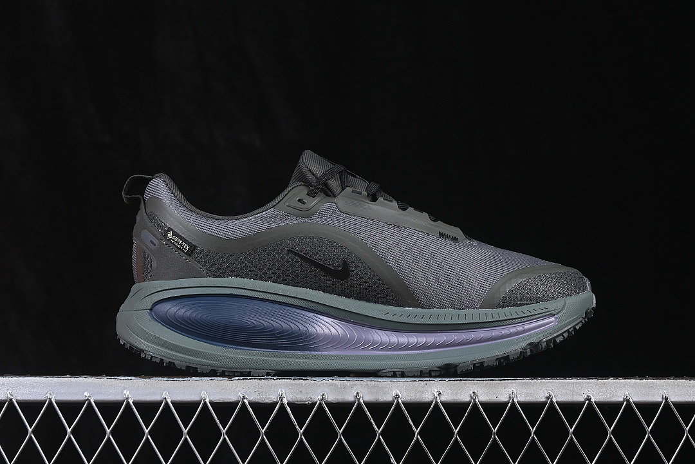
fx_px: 1448
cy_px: 232
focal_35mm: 75
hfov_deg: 27.0
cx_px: 348
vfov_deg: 18.2
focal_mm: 50
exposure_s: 1/80
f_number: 7.1
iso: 160
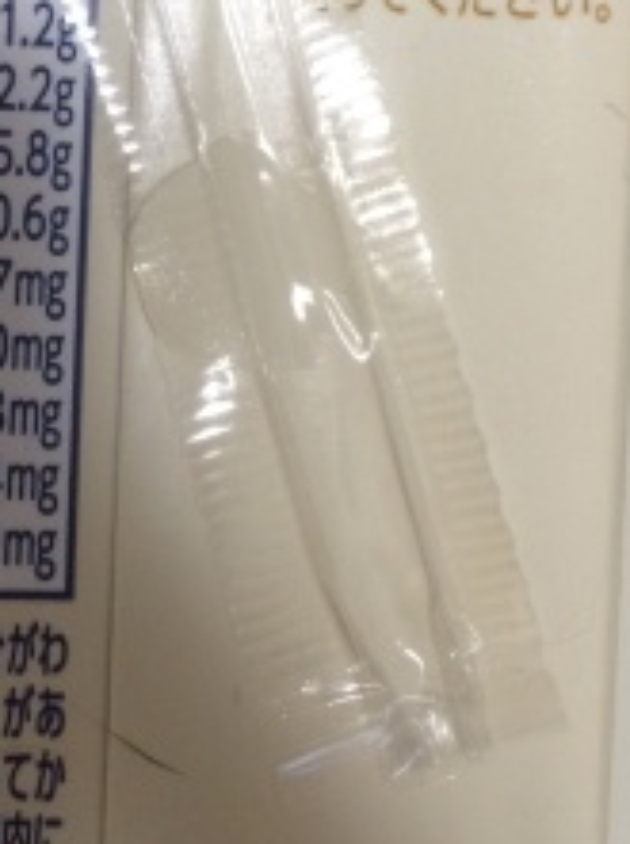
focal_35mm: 68
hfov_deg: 21.1
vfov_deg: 27.6
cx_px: 59
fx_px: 1655
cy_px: 95
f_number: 2.2
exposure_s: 1/30
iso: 200
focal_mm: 4.12
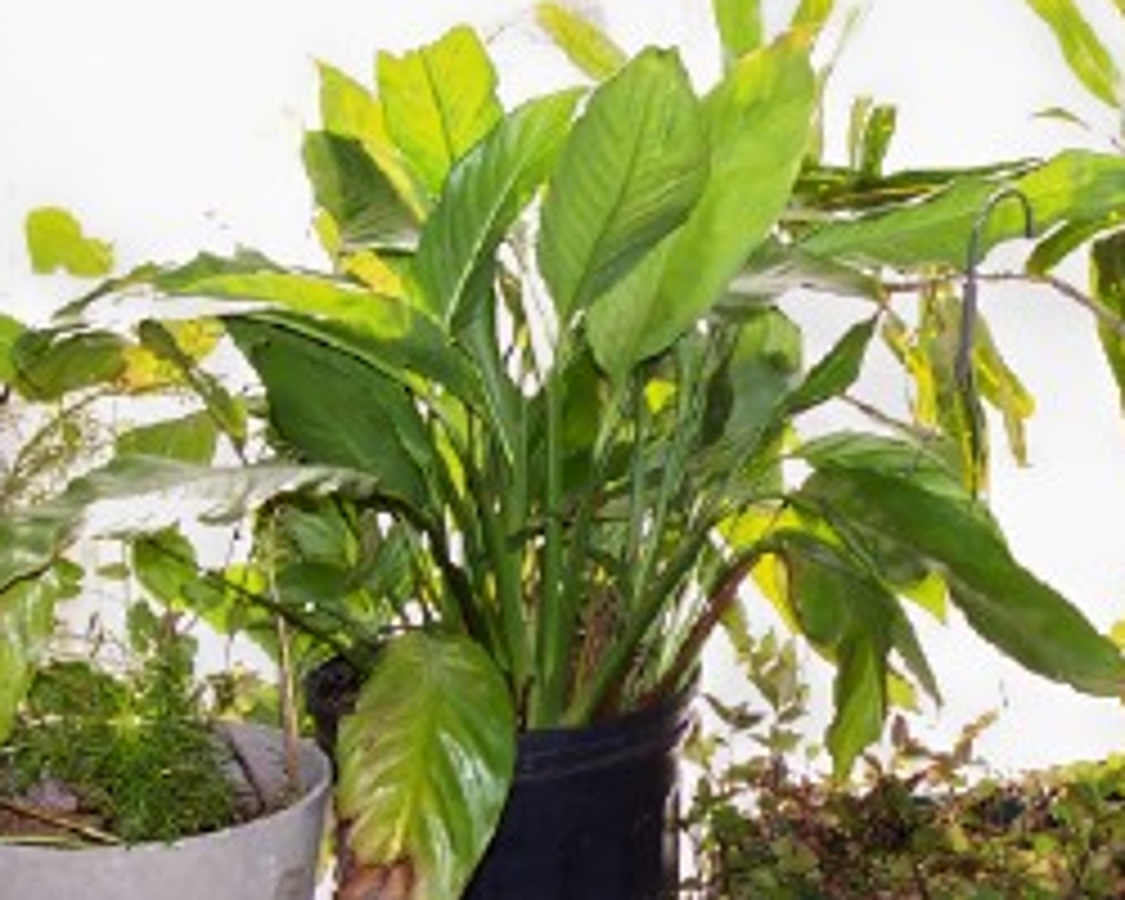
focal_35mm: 70
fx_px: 2331
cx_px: 810
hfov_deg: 26.9
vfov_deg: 21.7
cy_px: 634
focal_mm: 6
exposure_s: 1/60
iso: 80
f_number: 2.8
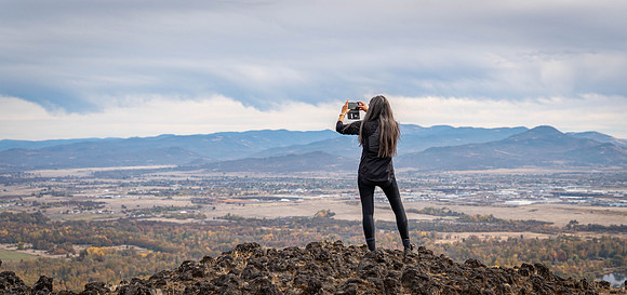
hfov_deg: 40.5
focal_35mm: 53
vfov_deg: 19.8
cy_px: 104
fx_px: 845
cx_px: 387
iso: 100
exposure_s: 1/2000
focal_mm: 39.3
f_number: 3.2
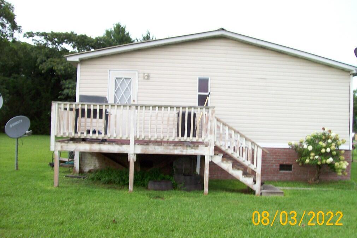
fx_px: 377
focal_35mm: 38
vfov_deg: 35.1
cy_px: 117
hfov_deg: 50.7
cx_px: 181
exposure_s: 1/133
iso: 80
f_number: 2.7
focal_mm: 6
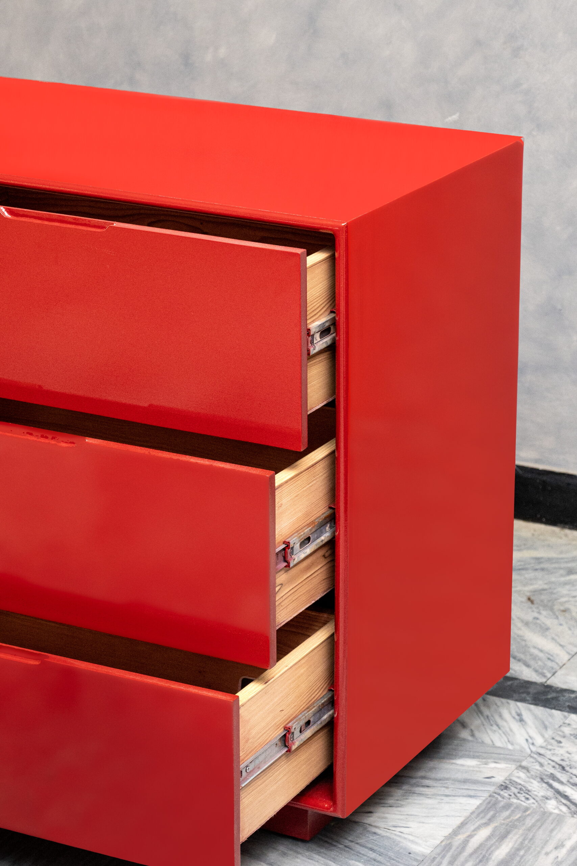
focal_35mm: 105
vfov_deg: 19.5
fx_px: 2524
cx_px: 288
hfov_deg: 13.0
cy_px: 433
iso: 3200
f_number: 5.6
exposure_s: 1/200
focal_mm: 70
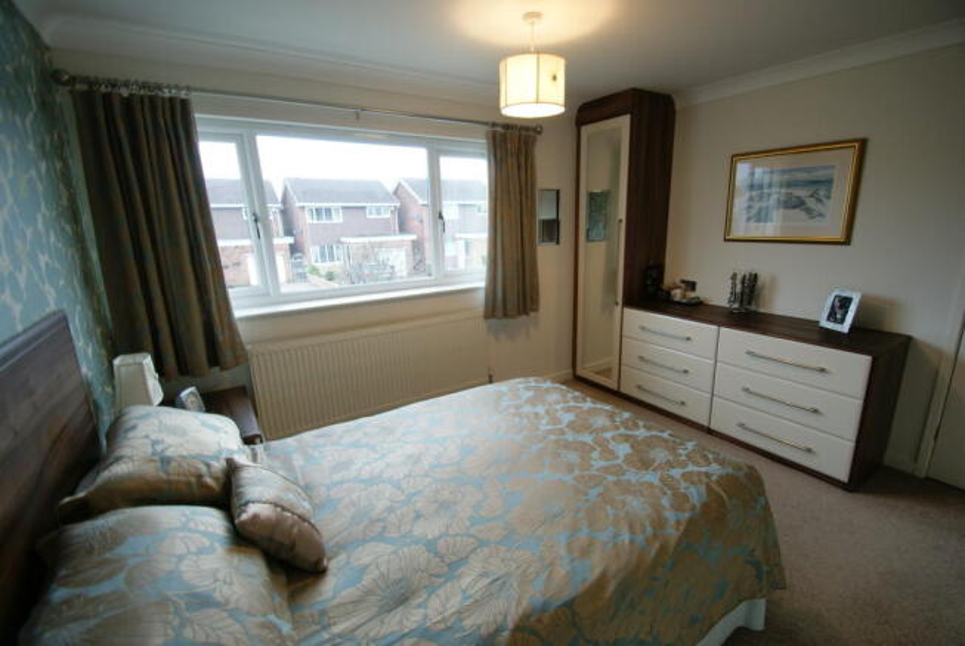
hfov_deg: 100.3
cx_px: 482
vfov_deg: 77.5
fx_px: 403
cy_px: 323
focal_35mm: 15
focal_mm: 10
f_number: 3.5
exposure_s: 1/30
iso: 250
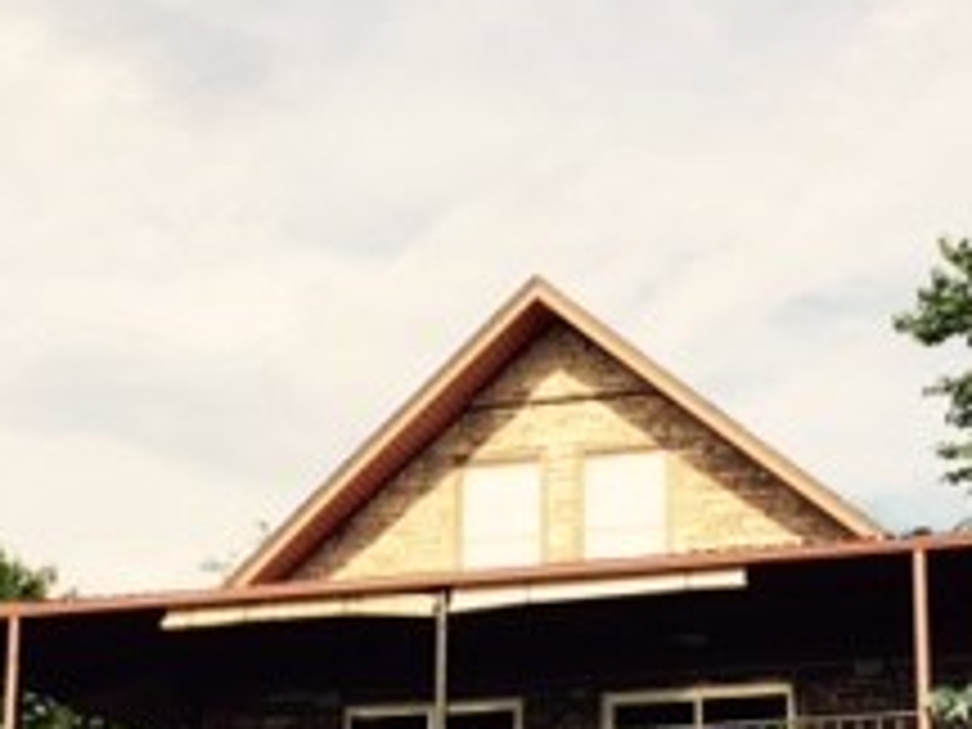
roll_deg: -1.2
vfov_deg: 16.8
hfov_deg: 22.8
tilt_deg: +11.1
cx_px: 477
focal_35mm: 86
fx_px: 2415
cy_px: 742
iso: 32
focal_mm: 4.15
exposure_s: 1/1953
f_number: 2.2
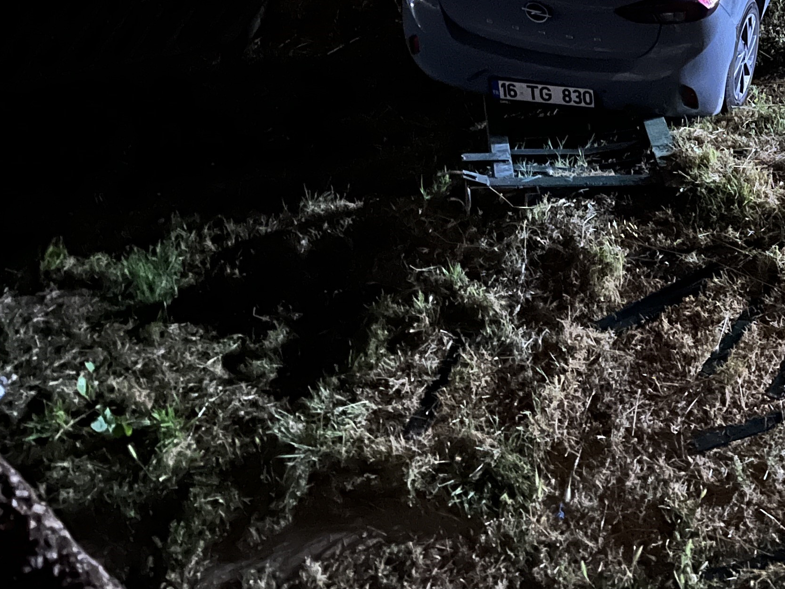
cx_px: 788
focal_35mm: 63
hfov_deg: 28.8
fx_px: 1429
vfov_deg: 21.6
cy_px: -113
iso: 1600
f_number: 1.6
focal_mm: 5.1
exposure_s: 1/5
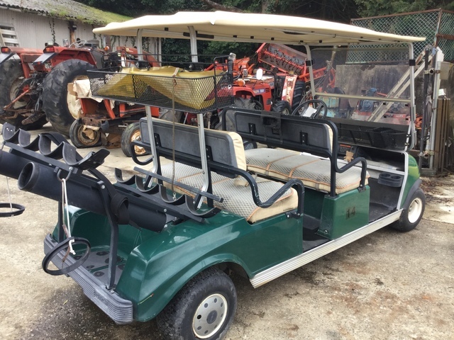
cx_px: 227
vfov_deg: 45.4
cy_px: 170
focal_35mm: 31
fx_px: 407
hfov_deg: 58.4
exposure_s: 1/60
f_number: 2.4
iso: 32
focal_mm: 3.3
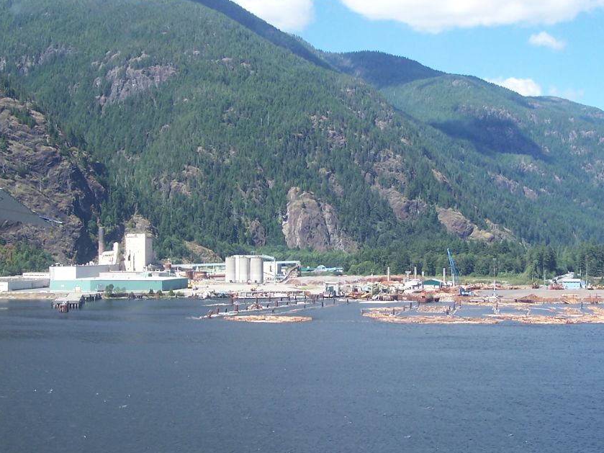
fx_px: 1012
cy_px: 249
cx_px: 332
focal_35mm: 58
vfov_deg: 25.2
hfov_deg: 33.2
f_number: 2.8
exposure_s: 1/640
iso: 80
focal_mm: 6.3
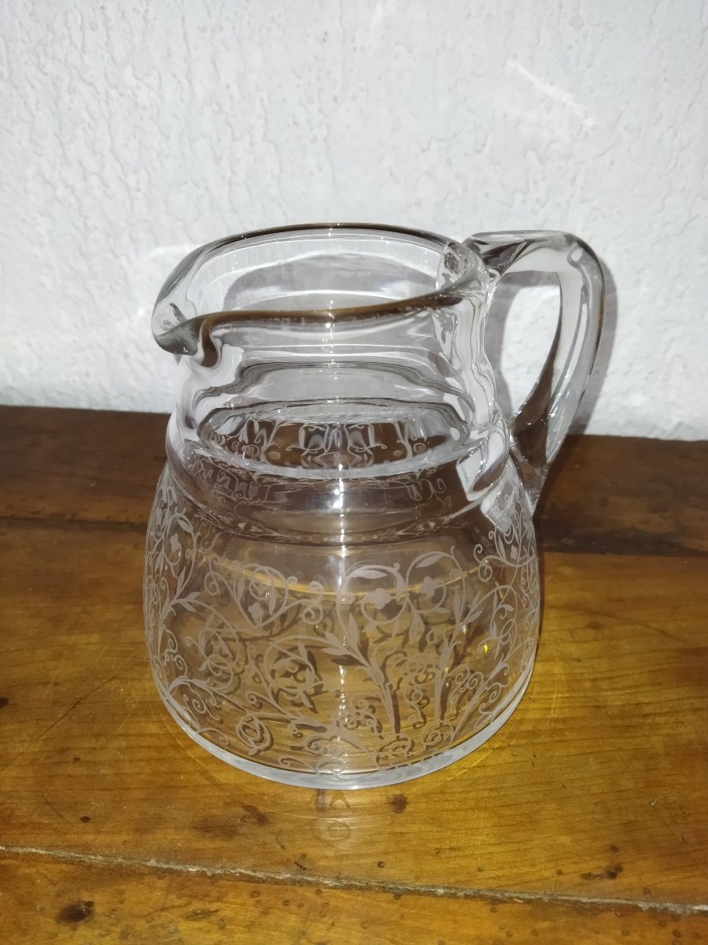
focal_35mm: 27
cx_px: 354
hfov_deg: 51.4
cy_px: 472
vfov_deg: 65.3
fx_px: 736
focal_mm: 4.71
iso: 394
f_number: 1.79
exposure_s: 1/33
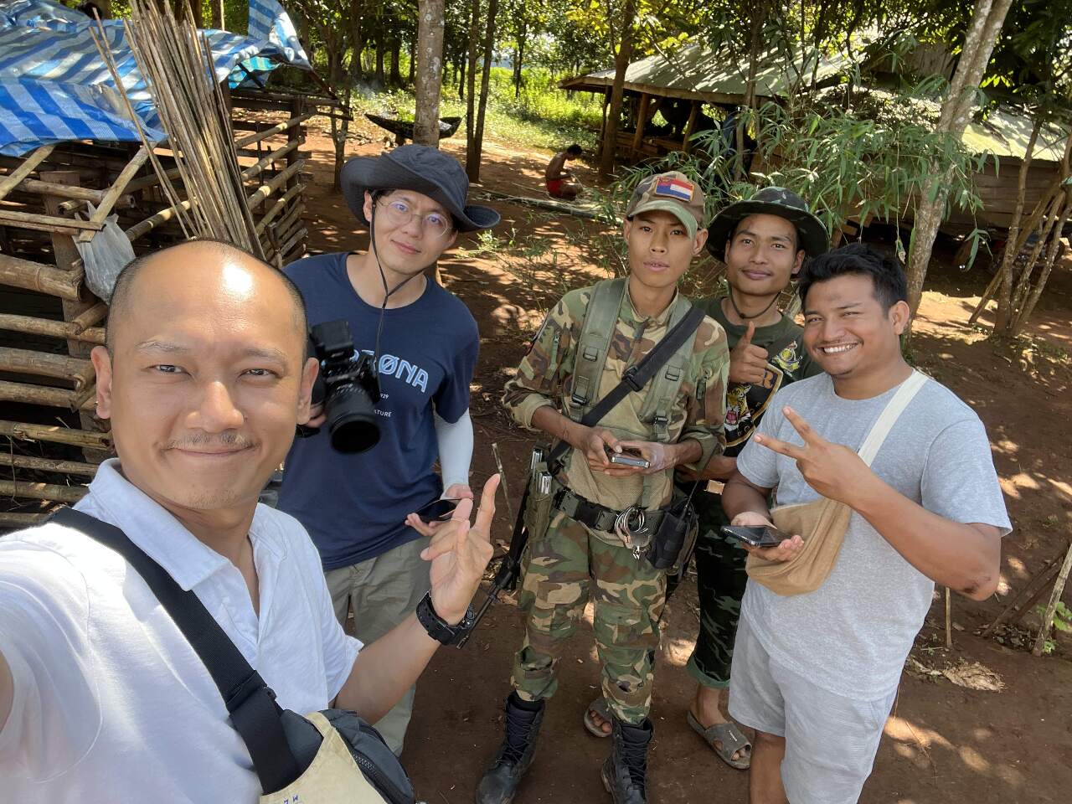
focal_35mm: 23
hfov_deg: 73.9
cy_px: 402
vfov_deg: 58.9
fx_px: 712
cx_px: 536
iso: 25
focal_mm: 2.71
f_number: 2.2
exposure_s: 1/128
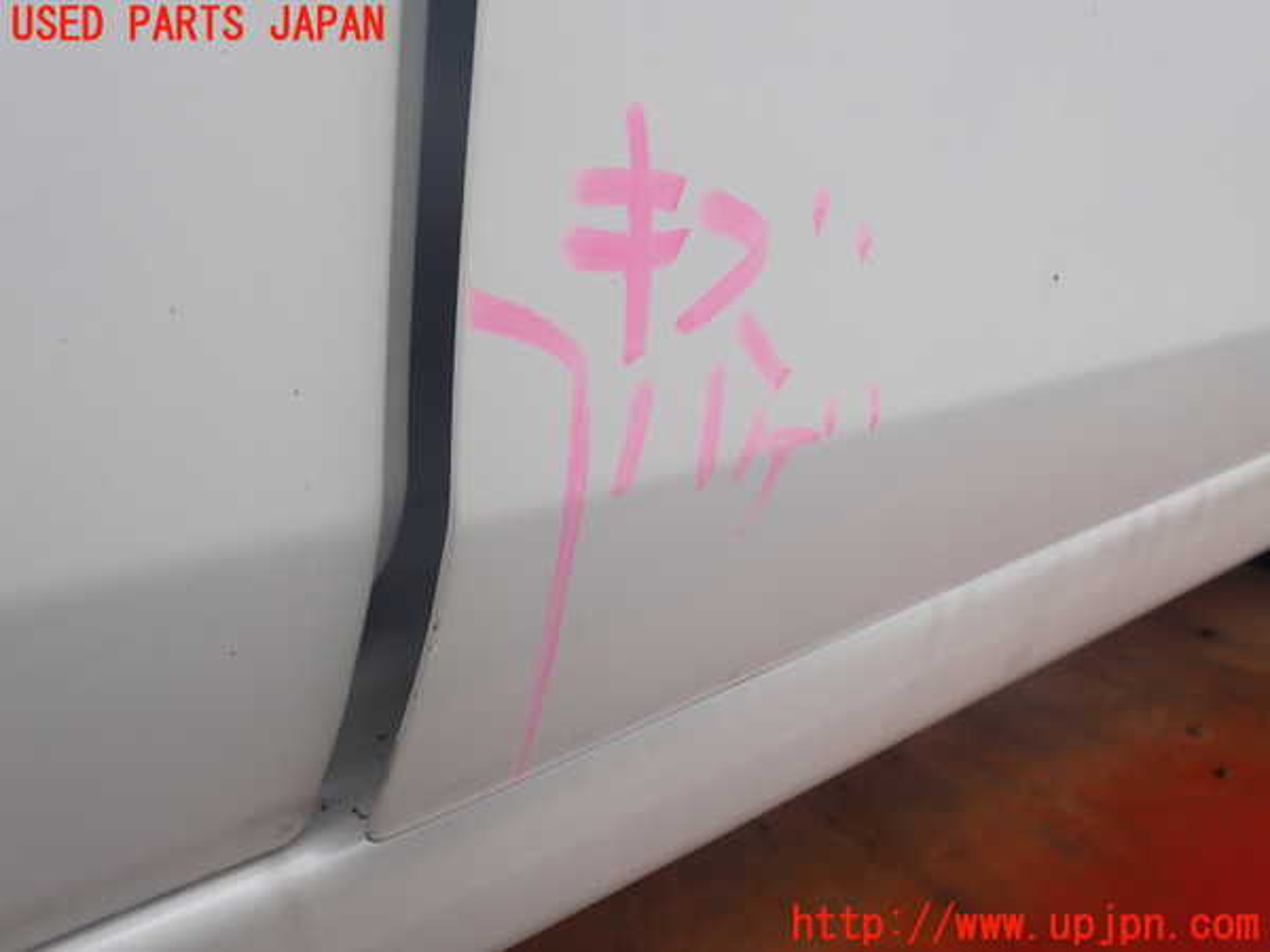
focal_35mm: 30
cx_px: 635
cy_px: 476
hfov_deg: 60.0
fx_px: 1101
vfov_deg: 46.8
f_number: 3.2
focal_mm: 5.4
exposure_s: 1/200
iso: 100
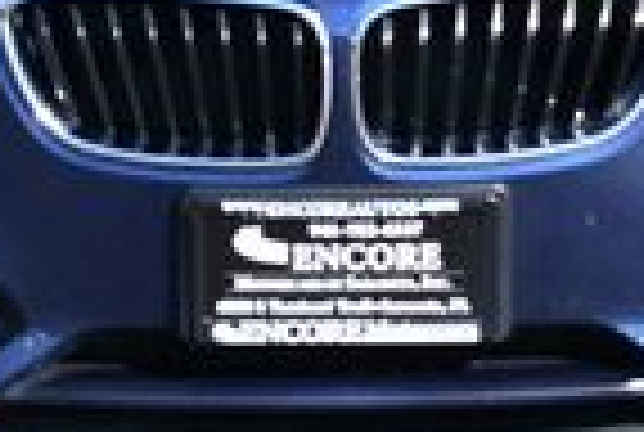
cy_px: -180
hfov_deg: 8.2
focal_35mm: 250
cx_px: 365
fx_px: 4482
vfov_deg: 5.5
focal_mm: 28
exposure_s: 1/250
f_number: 7.1
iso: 200
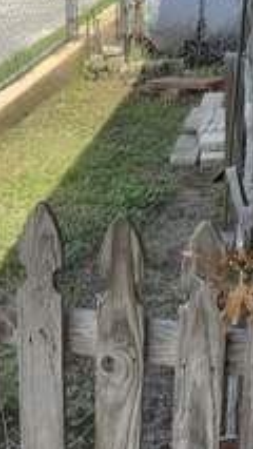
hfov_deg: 17.0
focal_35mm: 71
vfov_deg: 29.7
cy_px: 180
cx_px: 160
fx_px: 846
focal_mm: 3
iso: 16
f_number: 1.8
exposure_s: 1/1055
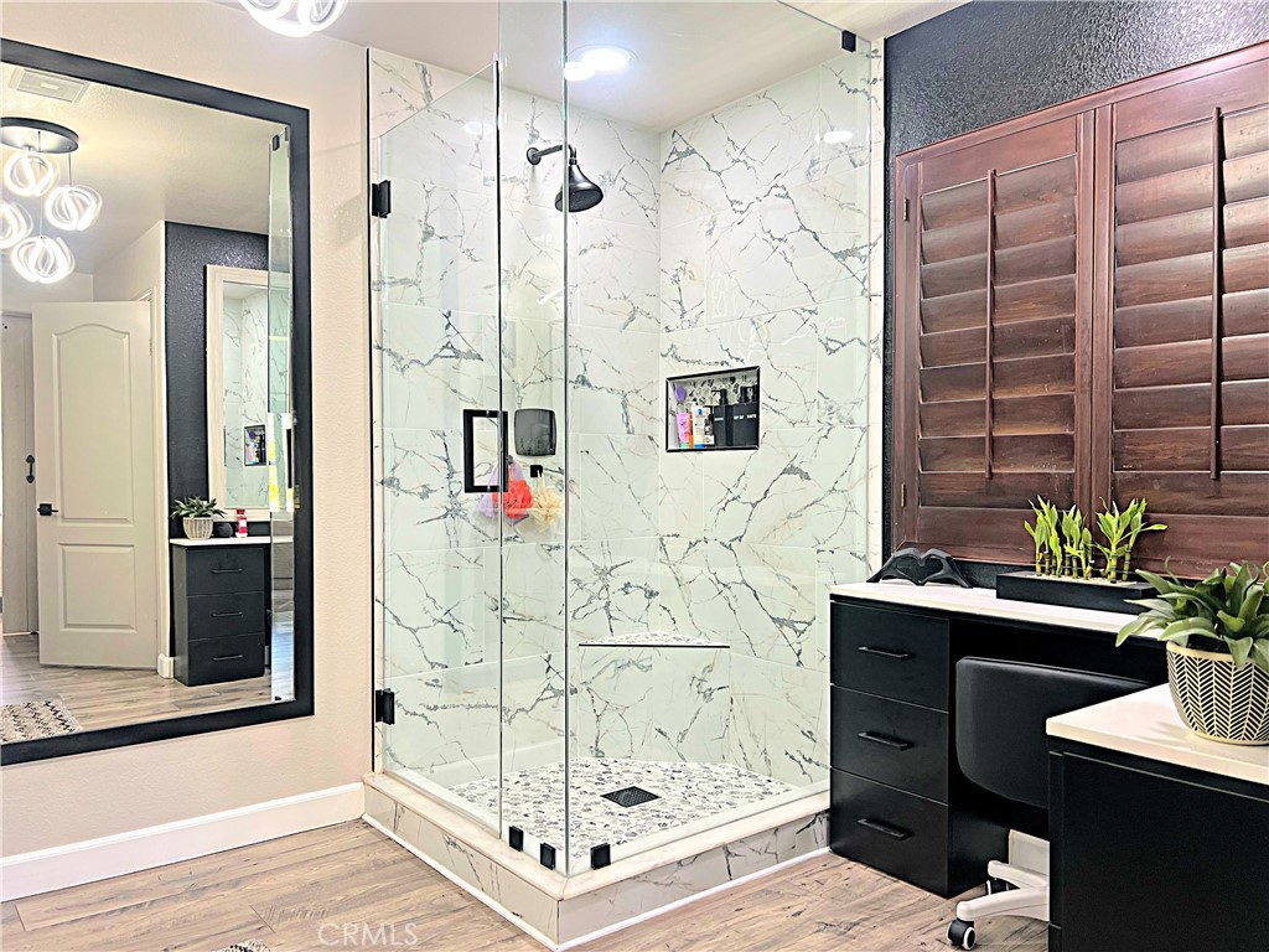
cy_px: 476
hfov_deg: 67.3
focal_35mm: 26
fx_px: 953
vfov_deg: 53.1
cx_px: 634
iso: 64
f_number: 1.5
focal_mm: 5.7
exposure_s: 1/60
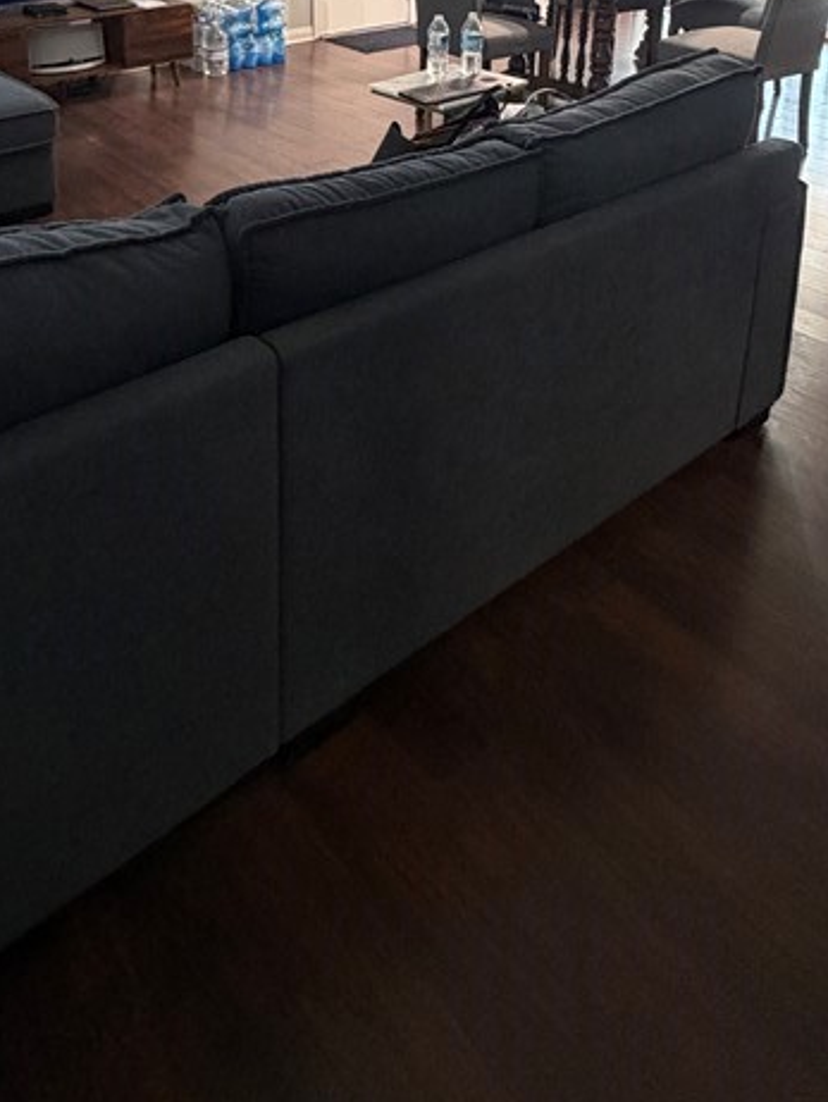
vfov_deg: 50.0
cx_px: 258
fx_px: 988
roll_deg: +0.0
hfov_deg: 44.6
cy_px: 60
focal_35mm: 31
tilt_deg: -12.8
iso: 500
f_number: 2.2
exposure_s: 1/60
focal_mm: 2.22
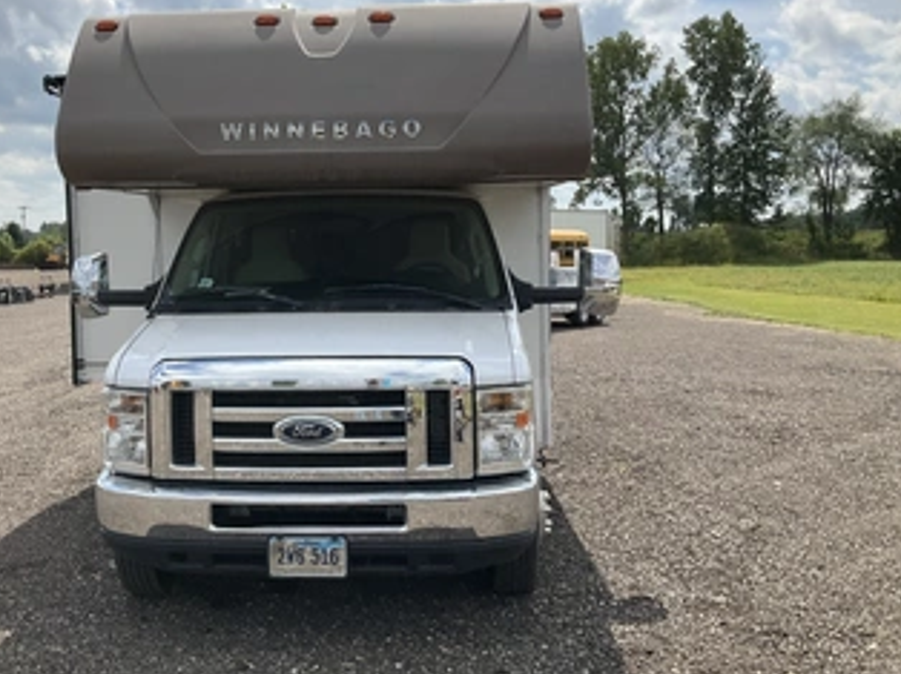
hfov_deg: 49.9
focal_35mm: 37
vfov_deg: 38.6
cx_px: 367
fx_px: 962
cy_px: 301
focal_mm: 3
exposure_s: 1/1730
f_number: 1.8
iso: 25
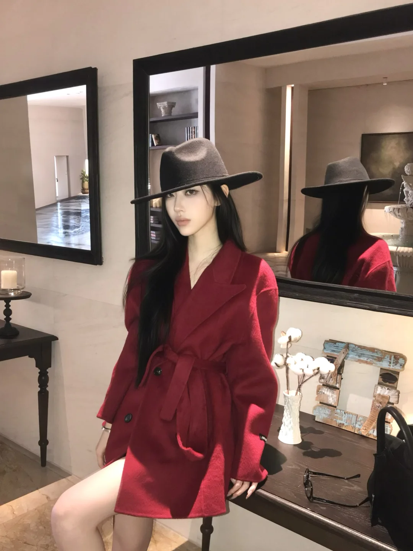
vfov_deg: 63.4
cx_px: 206
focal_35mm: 28
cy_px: 276
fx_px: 445
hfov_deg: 49.7
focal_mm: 3.99
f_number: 1.8
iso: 80
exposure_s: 1/20
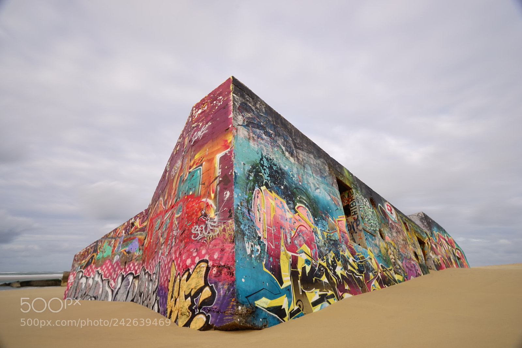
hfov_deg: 71.5
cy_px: 174
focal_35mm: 25
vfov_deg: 51.3
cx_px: 261
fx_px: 362
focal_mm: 25
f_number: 11
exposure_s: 20
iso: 50
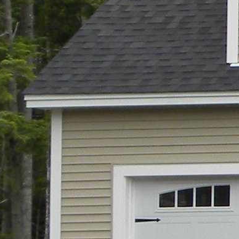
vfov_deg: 6.1
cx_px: 833
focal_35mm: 287
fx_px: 2242
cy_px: 105
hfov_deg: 5.5
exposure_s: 1/198
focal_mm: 7.3
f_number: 4.5
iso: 64
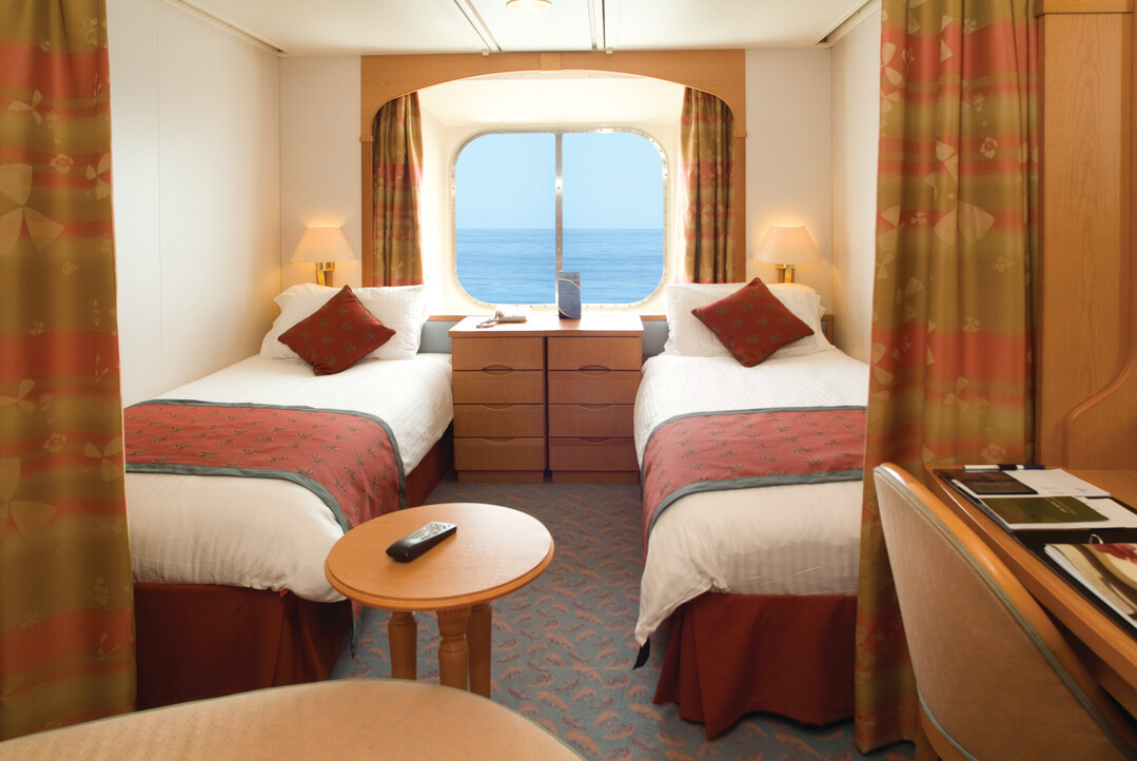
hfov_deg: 81.1
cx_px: 568
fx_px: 664
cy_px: 380
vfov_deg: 59.6
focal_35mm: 21
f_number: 8
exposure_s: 1/8
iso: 100
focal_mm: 14
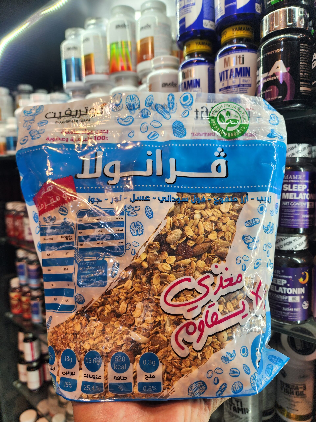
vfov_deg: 73.9
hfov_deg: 58.9
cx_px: 158
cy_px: 211
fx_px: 280
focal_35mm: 23
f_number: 1.8
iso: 40
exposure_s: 1/100
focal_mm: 6.4
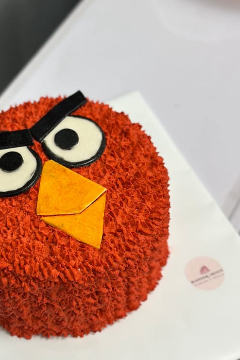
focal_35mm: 69
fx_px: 690
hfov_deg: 19.6
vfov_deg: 29.2
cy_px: 187
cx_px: 57
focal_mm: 6.86
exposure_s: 1/169
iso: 64
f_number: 1.78
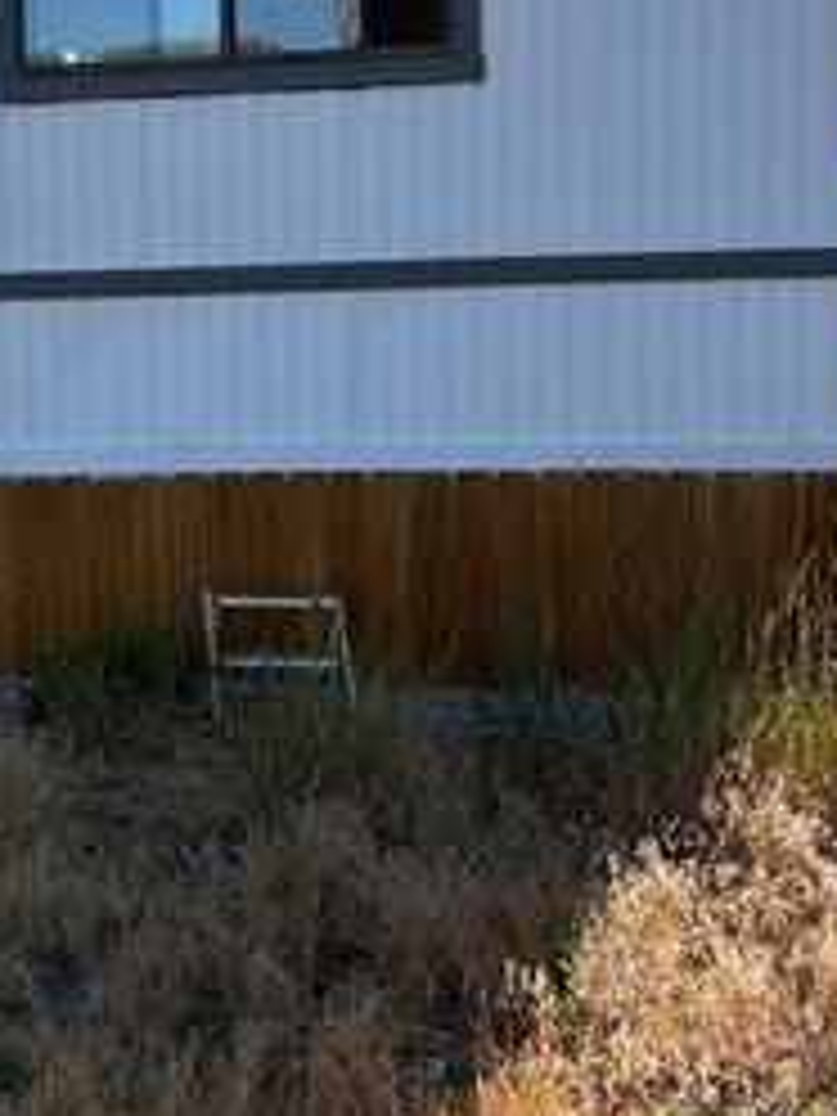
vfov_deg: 27.7
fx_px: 2257
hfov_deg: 20.9
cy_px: 403
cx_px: 220
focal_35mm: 70
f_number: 1.6
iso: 64
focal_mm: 5.96
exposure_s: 1/2639
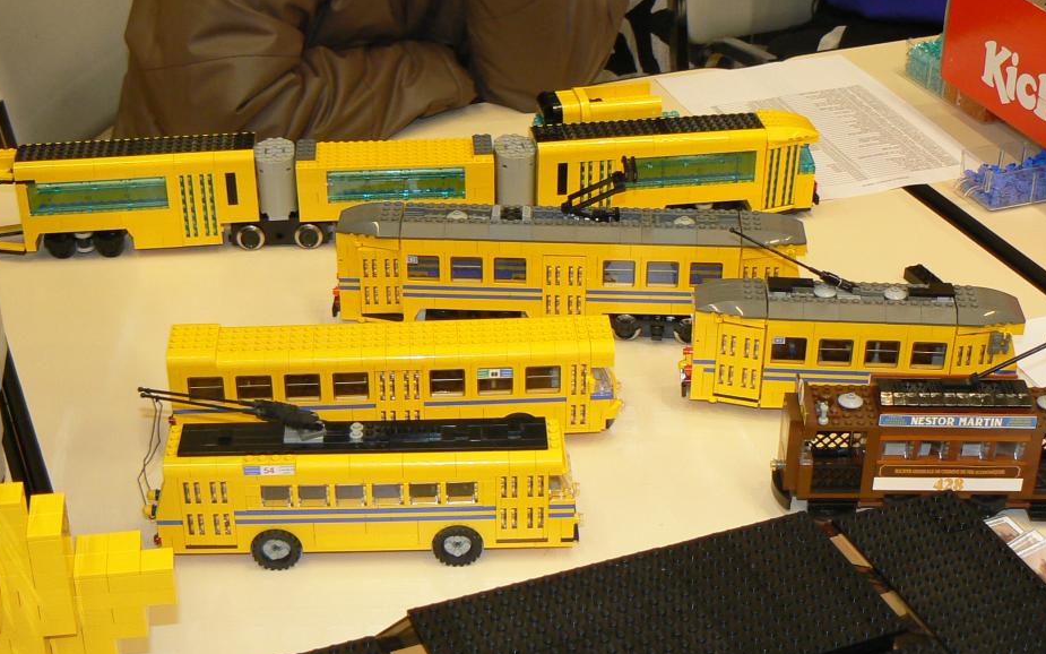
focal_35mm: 61
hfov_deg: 33.5
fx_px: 1739
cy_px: 342
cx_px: 526
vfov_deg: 21.3
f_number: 2.8
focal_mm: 7.1
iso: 100
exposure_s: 1/13
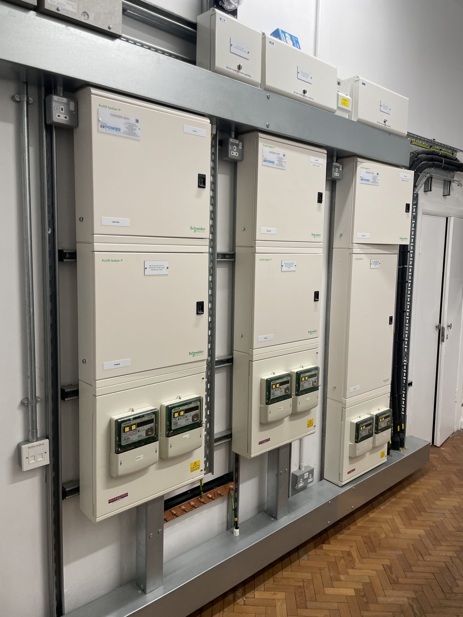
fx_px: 464
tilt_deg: -7.2
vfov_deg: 67.3
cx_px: 232
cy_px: 308
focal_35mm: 26
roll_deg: +0.4
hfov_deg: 53.1
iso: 80
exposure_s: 1/100
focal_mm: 4.2
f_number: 1.6
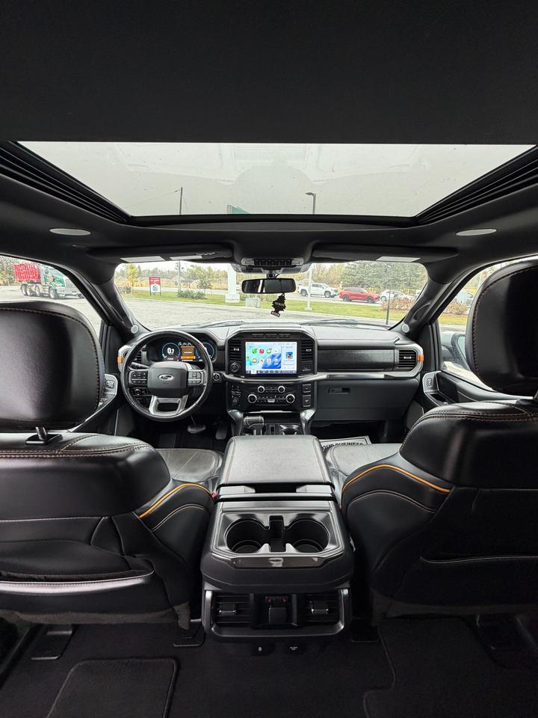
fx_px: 290
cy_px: 359
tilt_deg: -13.9
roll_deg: -1.2
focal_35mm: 14
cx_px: 269
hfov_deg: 85.7
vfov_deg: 102.1
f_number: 2.2
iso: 125
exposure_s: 1/121
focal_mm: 2.22
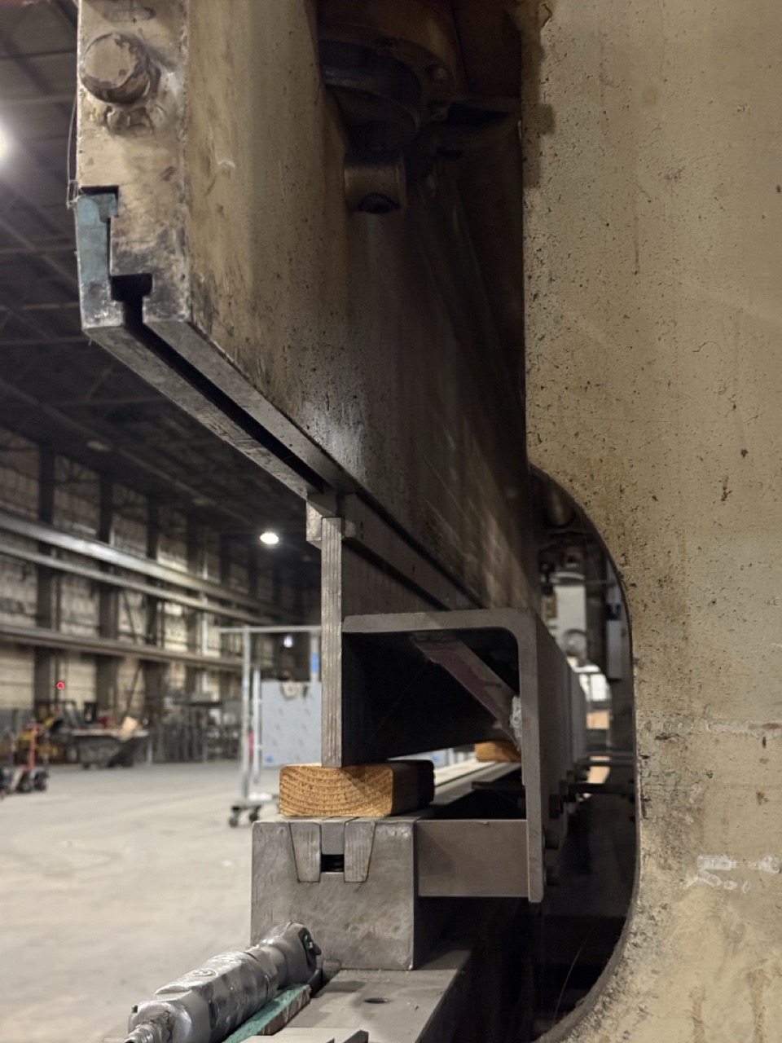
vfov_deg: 39.7
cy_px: 522
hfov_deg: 30.3
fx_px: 1446
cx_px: 391
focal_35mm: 48
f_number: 1.78
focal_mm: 6.76
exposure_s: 1/20
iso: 800
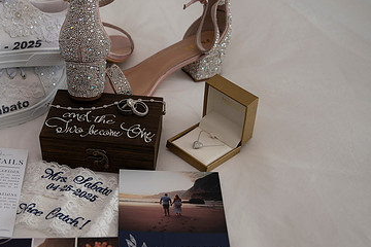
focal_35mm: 58
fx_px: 598
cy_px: 148
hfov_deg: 33.8
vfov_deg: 23.3
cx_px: 94
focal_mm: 36
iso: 400
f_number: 2.8
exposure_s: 1/640
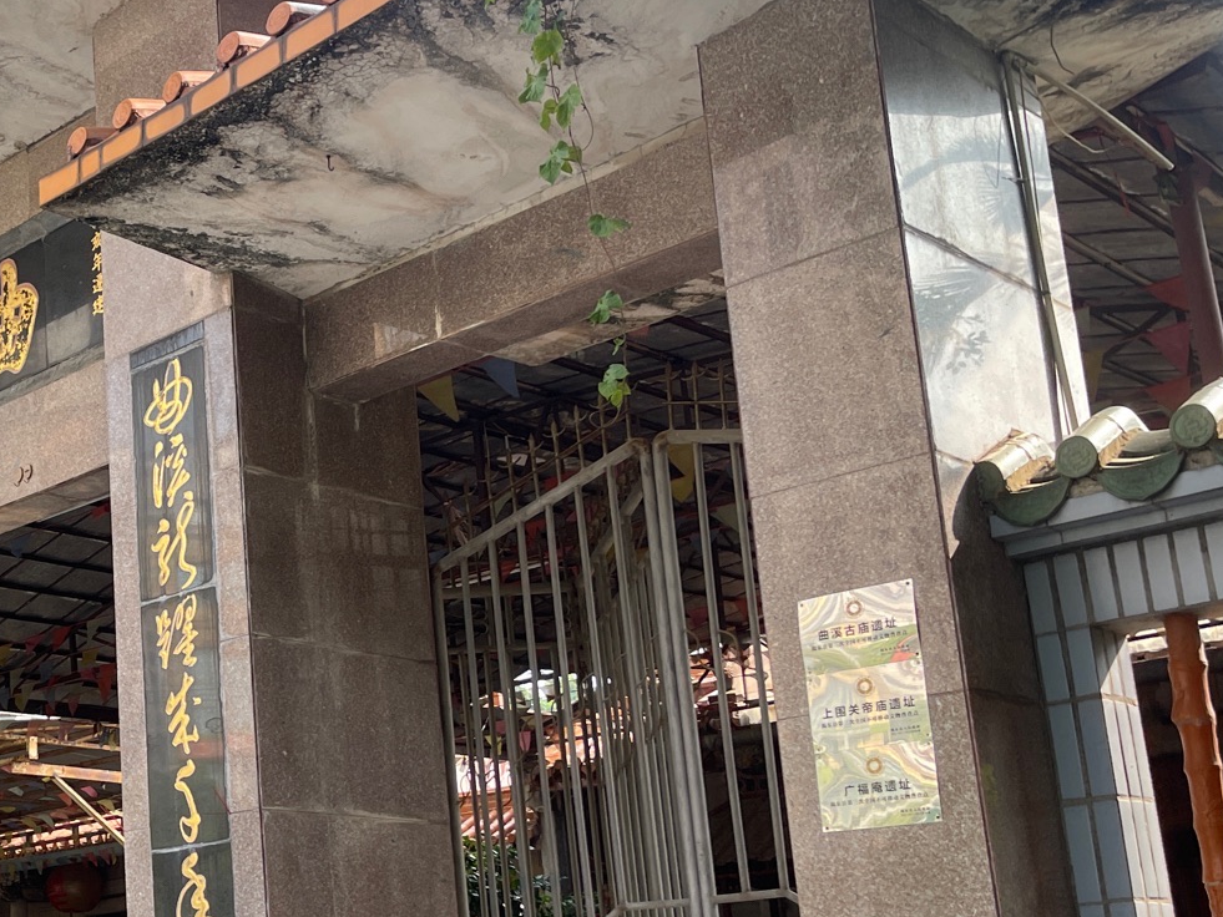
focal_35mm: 53
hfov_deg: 33.4
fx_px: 1873
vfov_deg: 27.4
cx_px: 30
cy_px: 588
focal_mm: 5.1
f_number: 1.6
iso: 50
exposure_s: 1/468
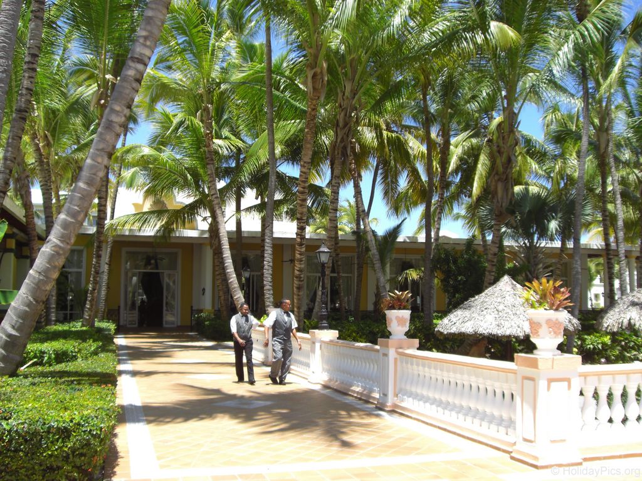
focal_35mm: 38
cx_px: 321
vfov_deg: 37.7
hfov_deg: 49.0
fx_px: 705
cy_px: 240
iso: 64
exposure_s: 1/500
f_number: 2.7
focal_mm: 6.2
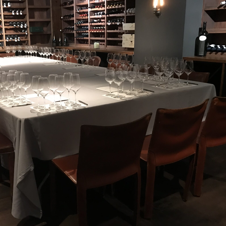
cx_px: 72
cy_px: 116
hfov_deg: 41.2
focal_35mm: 40
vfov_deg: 41.9
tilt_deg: -15.8
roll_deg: +3.6
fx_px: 295
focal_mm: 3.99
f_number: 1.8
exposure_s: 1/7
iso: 80
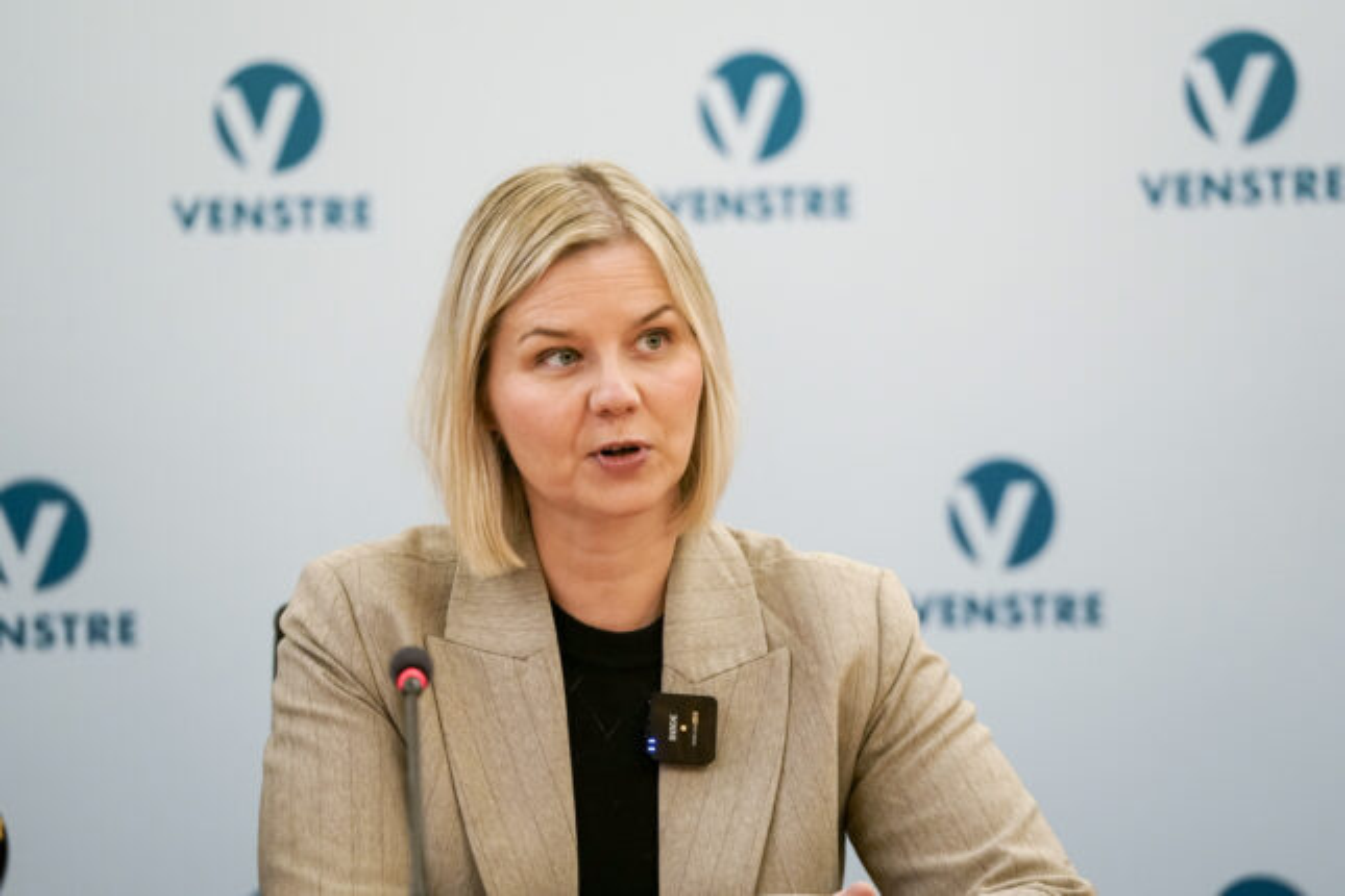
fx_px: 6799
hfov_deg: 11.3
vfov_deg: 7.5
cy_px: 448
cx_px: 672
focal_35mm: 182
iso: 3200
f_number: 4
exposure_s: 1/250
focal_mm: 182
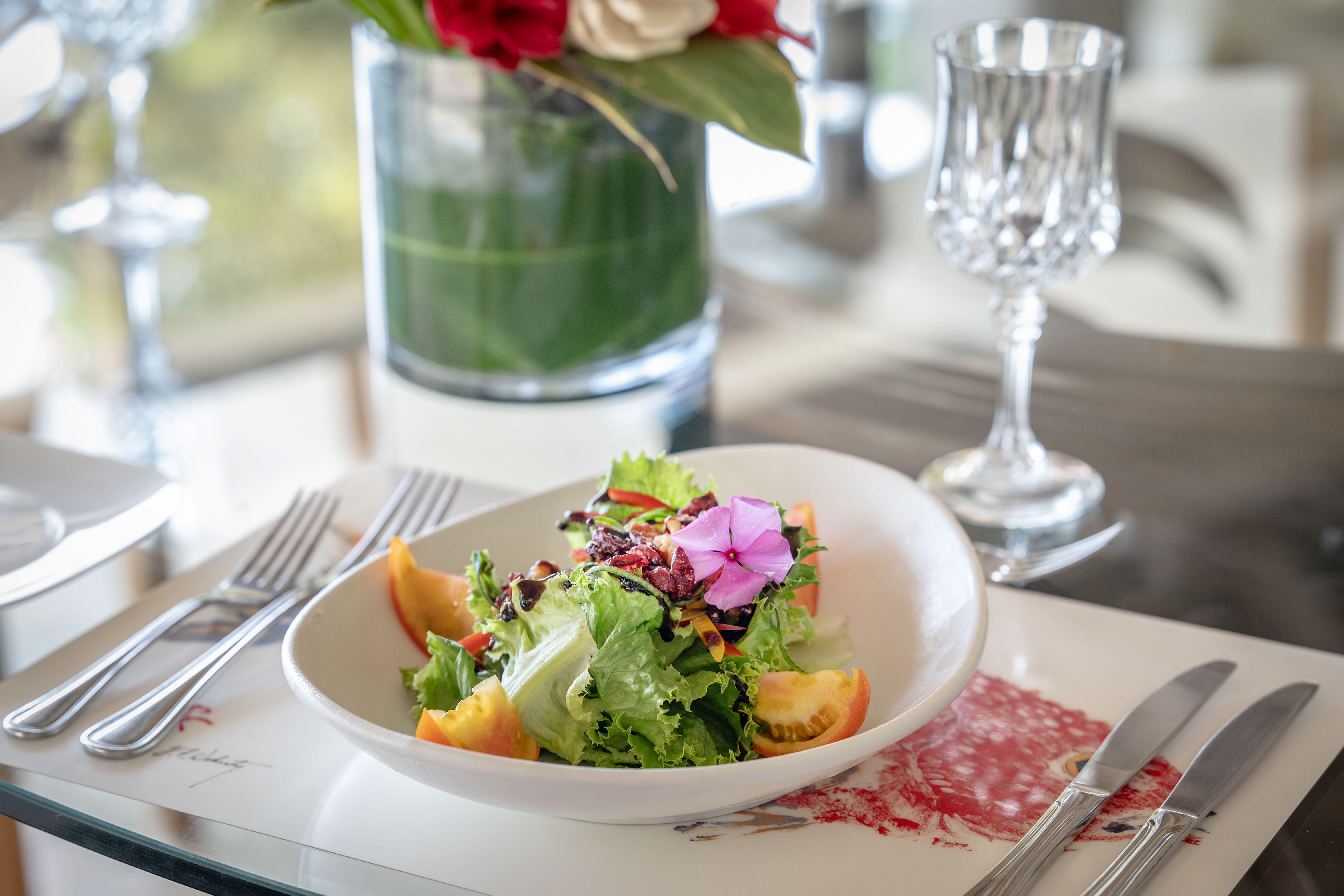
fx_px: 3248
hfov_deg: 23.4
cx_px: 672
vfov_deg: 15.7
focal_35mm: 87
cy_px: 448
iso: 250
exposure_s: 1/60
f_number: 4.5
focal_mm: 87
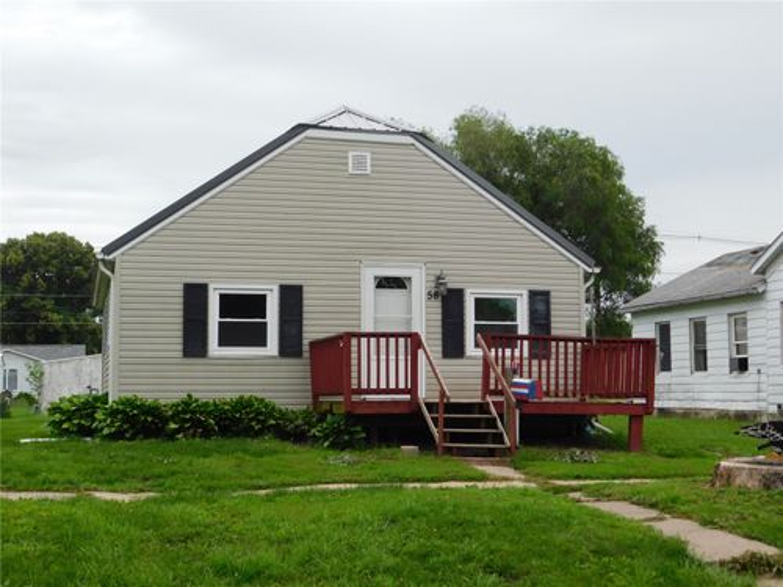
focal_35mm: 51
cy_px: 294
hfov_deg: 37.5
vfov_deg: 28.6
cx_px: 392
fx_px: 1154
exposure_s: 1/160
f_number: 3.8
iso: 125
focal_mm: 9
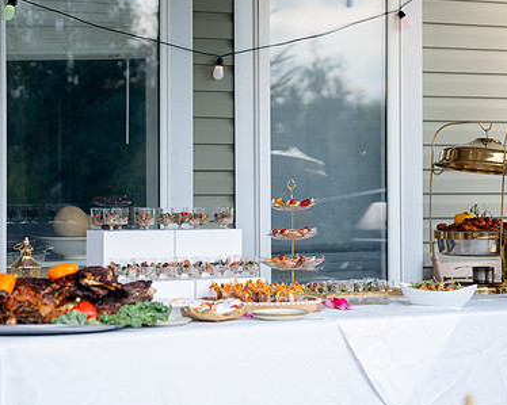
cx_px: 263
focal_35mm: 118
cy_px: 188
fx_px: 1770
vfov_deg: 13.1
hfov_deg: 16.3
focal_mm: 81
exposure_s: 1/1250
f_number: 2
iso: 100
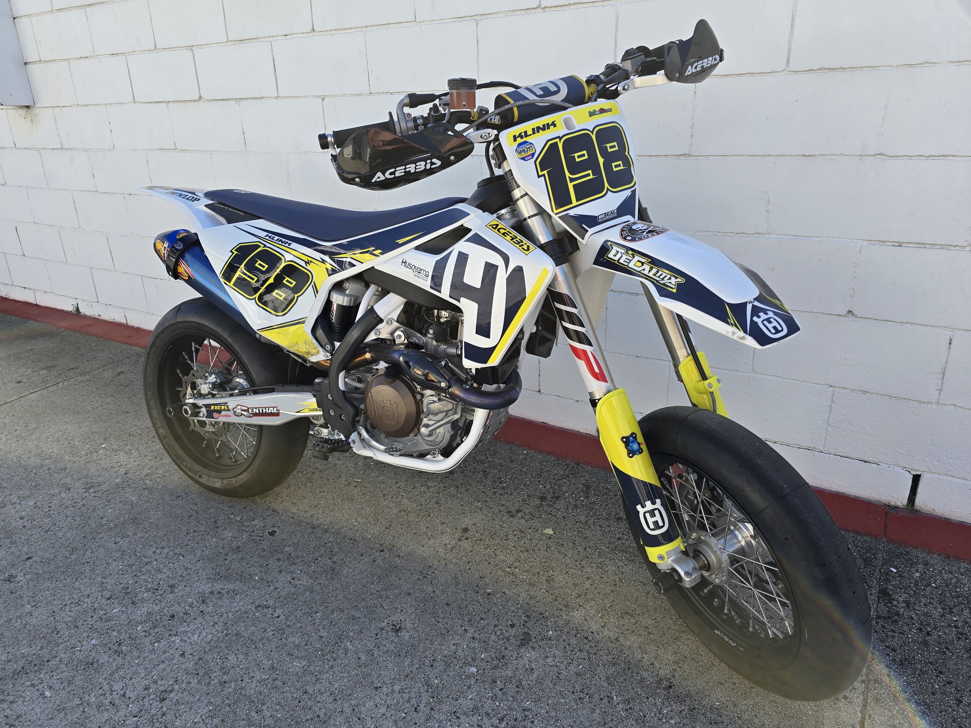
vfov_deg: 58.9
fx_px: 645
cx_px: 486
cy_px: 364
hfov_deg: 73.9
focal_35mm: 23
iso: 12
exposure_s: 1/336
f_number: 1.7
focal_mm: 6.3
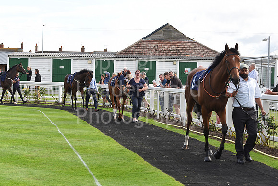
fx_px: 541
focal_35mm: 70
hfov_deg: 28.8
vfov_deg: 19.5
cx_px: 139
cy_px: 93
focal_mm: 70
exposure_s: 1/800
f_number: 5.6
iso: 400
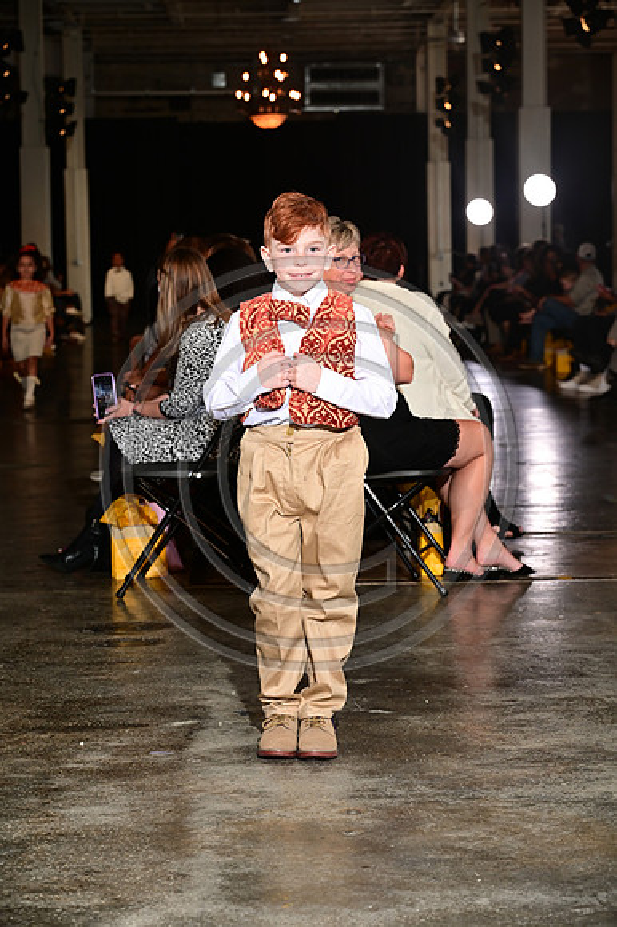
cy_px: 464
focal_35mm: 92
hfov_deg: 14.8
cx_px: 308
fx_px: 2368
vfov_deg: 22.2
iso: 1000
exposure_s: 1/125
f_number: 6.3
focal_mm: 92
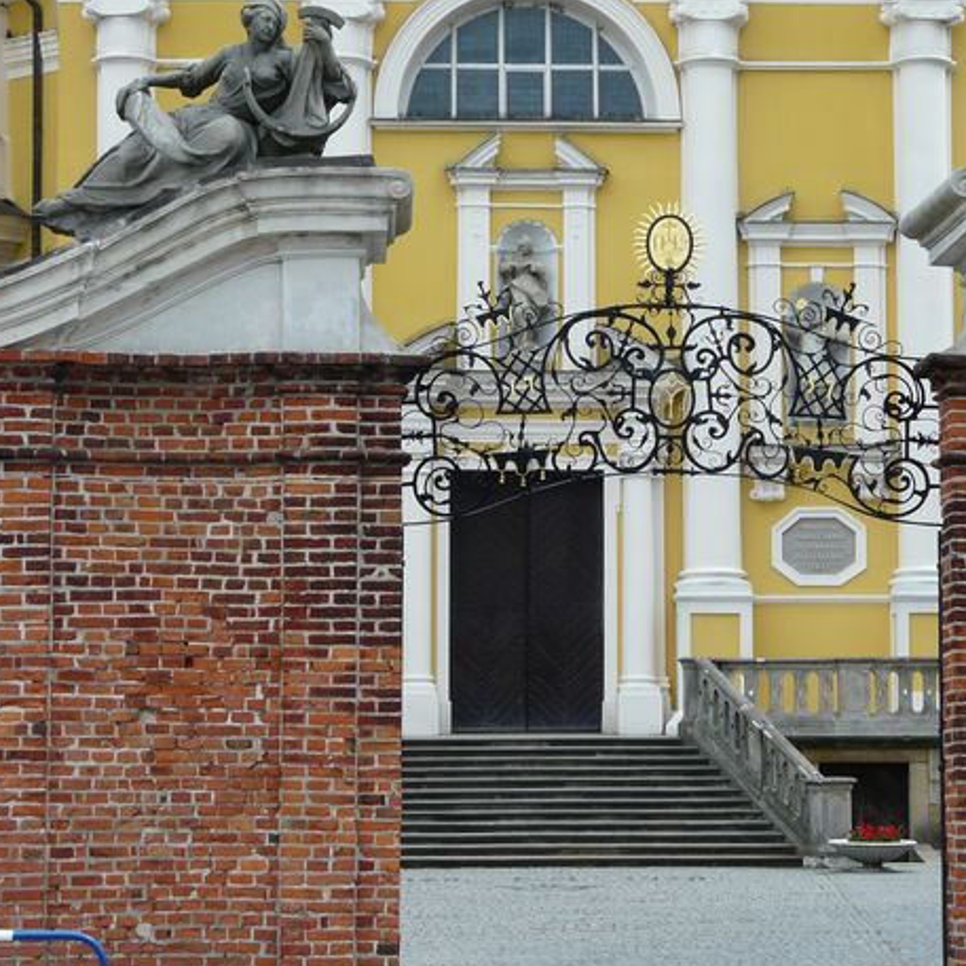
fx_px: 3662
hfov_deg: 15.0
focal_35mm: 116
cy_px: 391
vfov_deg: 15.0
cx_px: 579
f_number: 5.6
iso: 100
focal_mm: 12.3
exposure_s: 1/200
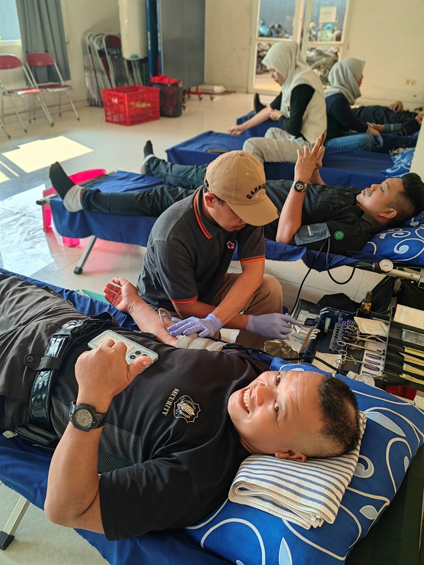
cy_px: 282
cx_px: 212
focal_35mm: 27
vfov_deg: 65.3
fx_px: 441
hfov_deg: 51.4
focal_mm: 5.54
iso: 64
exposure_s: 1/100
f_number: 1.8
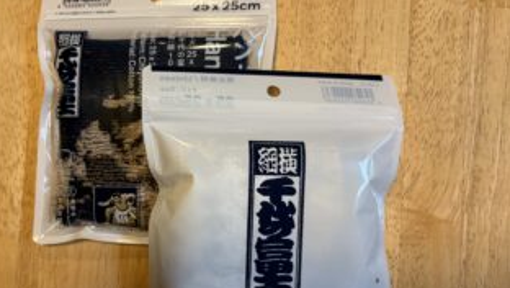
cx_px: 207
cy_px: 161
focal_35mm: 34
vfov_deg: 34.7
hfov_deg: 57.6
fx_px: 460
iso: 80
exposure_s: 1/120
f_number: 1.6
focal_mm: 5.96
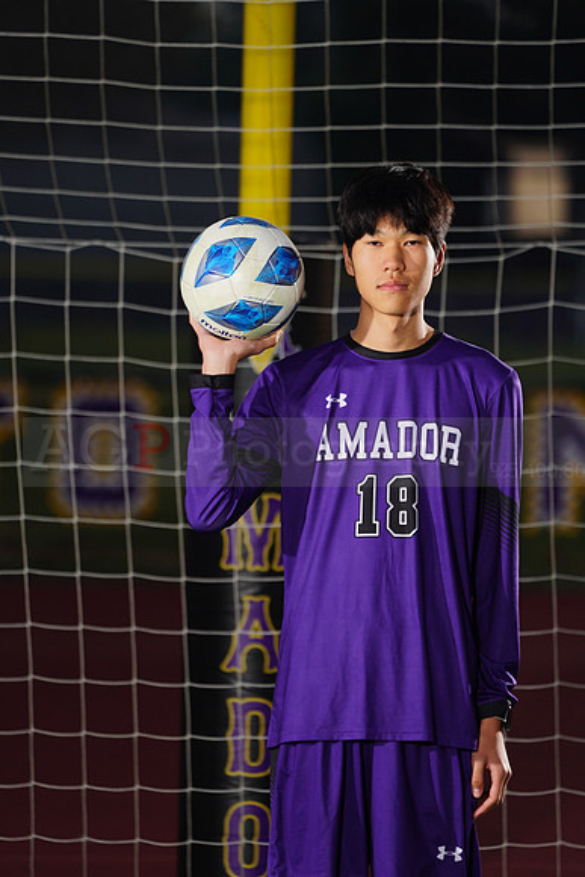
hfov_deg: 3.4
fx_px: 9743
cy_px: 438
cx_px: 292
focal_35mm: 400
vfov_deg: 5.2
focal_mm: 400
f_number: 7.1
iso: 200
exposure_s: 1/200
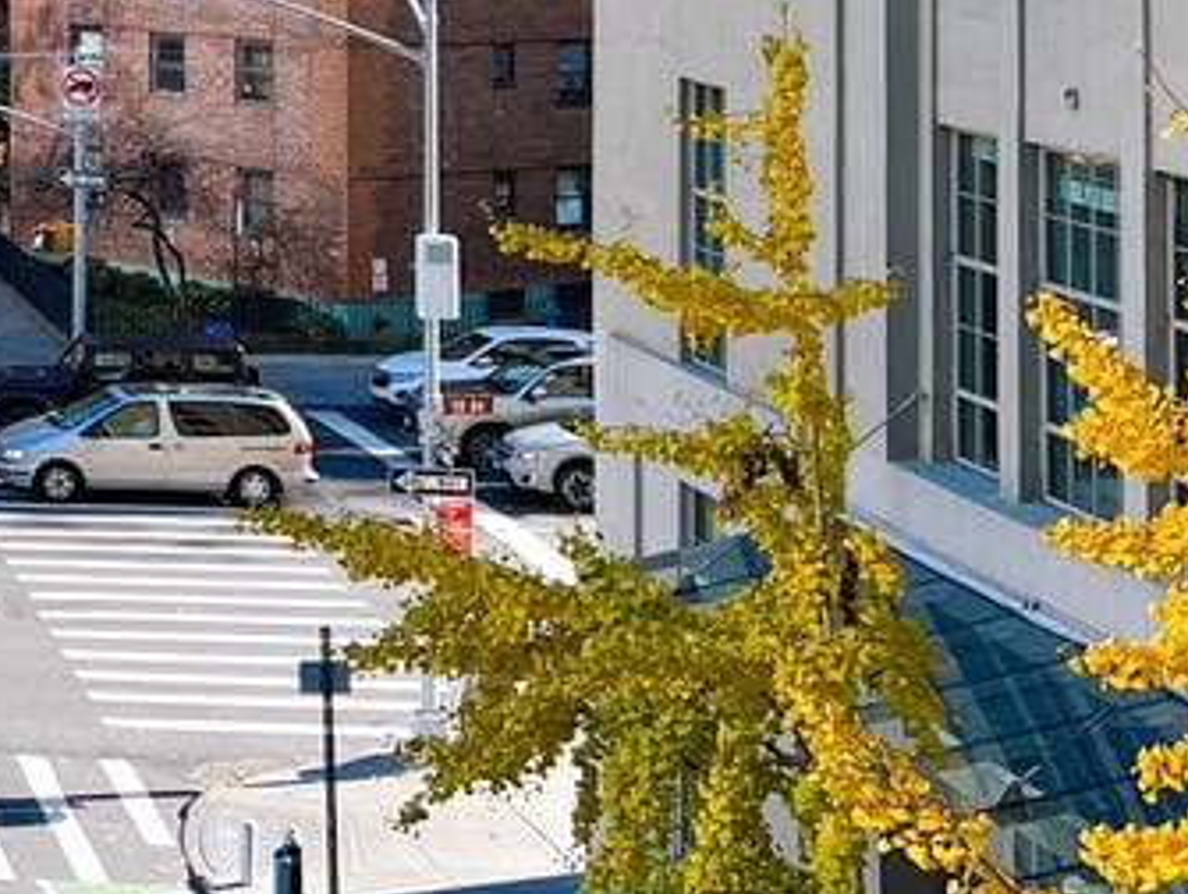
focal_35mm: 93
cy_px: -280
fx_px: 3195
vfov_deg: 15.2
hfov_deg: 18.9
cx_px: -504
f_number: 1.5
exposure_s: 1/1698
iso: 50
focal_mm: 5.7
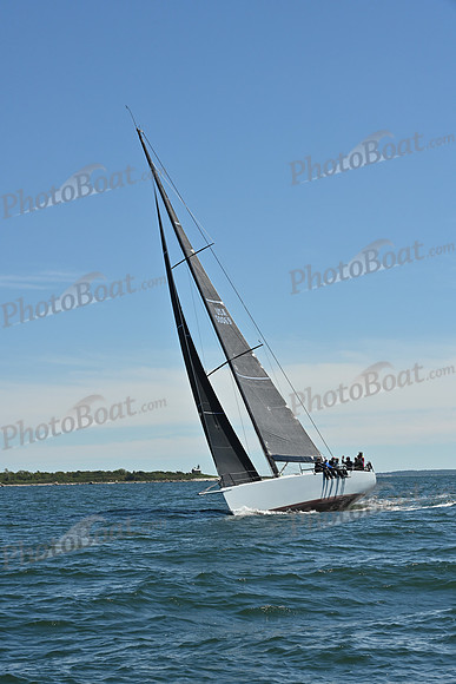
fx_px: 1329
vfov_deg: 28.8
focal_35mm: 70
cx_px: 228
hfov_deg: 19.5
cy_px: 342
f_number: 11
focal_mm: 70
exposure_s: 1/800
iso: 320
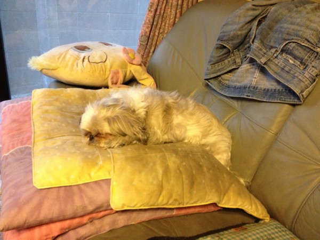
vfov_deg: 40.7
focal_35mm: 35
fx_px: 324
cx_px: 160
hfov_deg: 52.6
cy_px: 120
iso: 400
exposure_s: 1/20
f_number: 2.4
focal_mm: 4.28
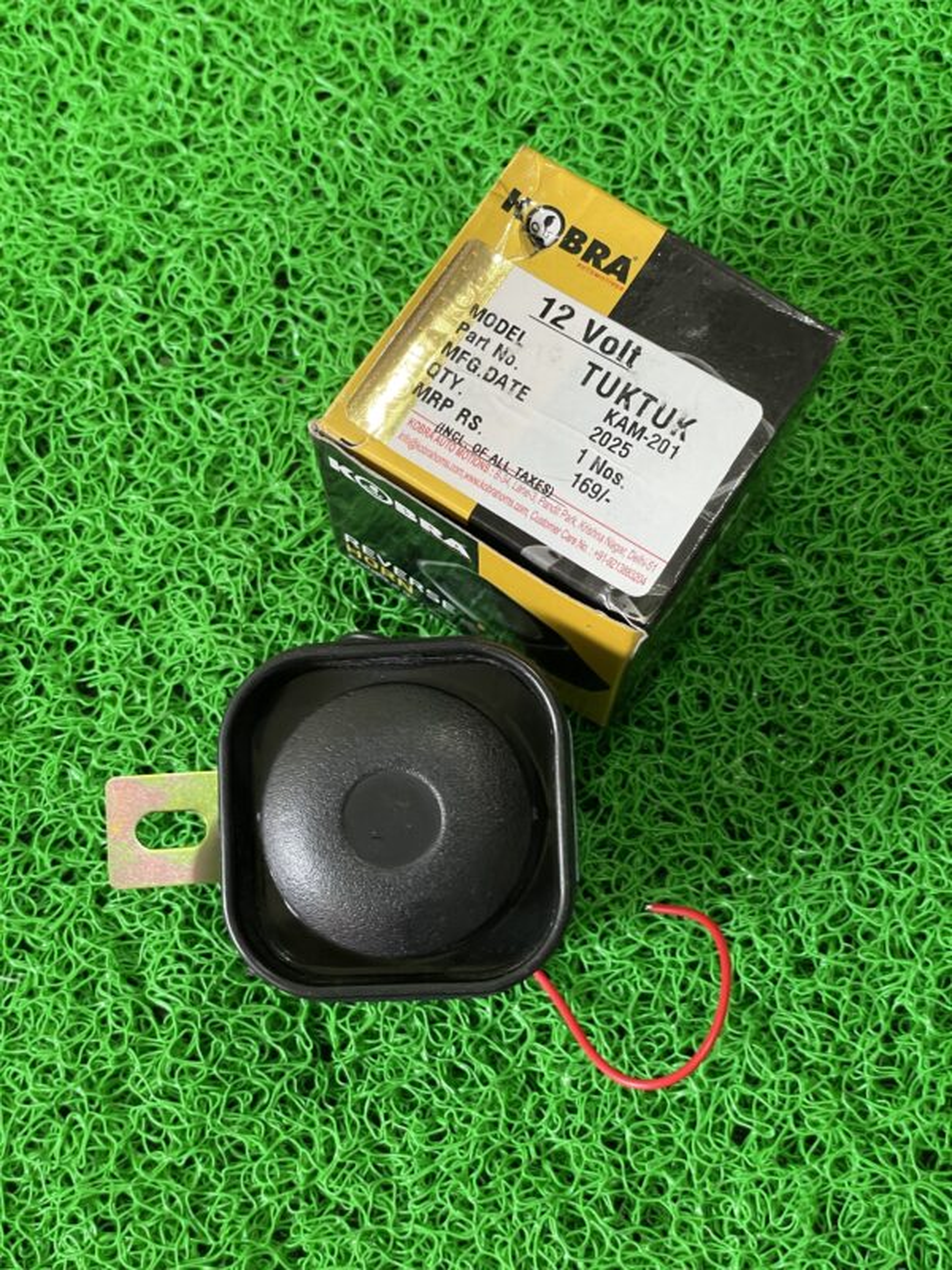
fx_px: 1907
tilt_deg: -70.8
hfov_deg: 28.0
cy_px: 635
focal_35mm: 52
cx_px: 476
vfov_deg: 36.8
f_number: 2
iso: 100
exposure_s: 1/50
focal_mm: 6
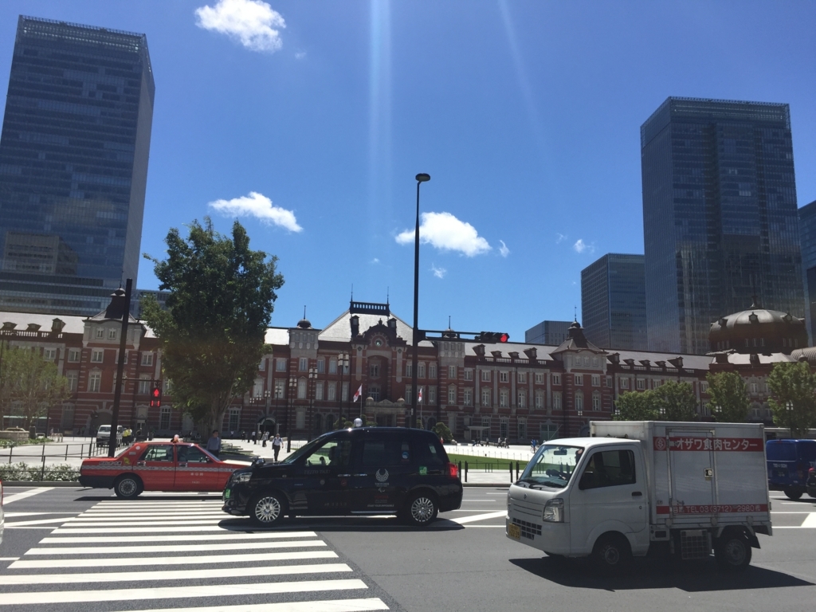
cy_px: 306
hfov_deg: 61.7
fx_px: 684
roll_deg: -3.6
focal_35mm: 29
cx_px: 408
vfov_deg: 48.2
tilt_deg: +8.9
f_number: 2.2
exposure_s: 1/2326
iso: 32
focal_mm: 4.15
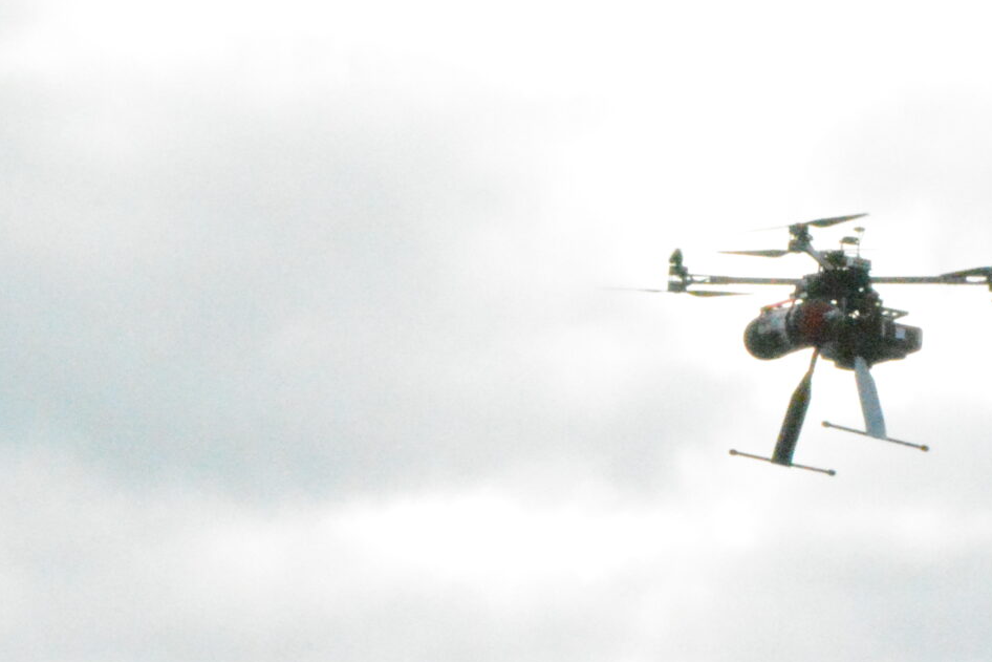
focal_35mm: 284
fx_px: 7826
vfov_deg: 4.8
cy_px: 859
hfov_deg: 7.2
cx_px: 318
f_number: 32
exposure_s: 1/4000
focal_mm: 70
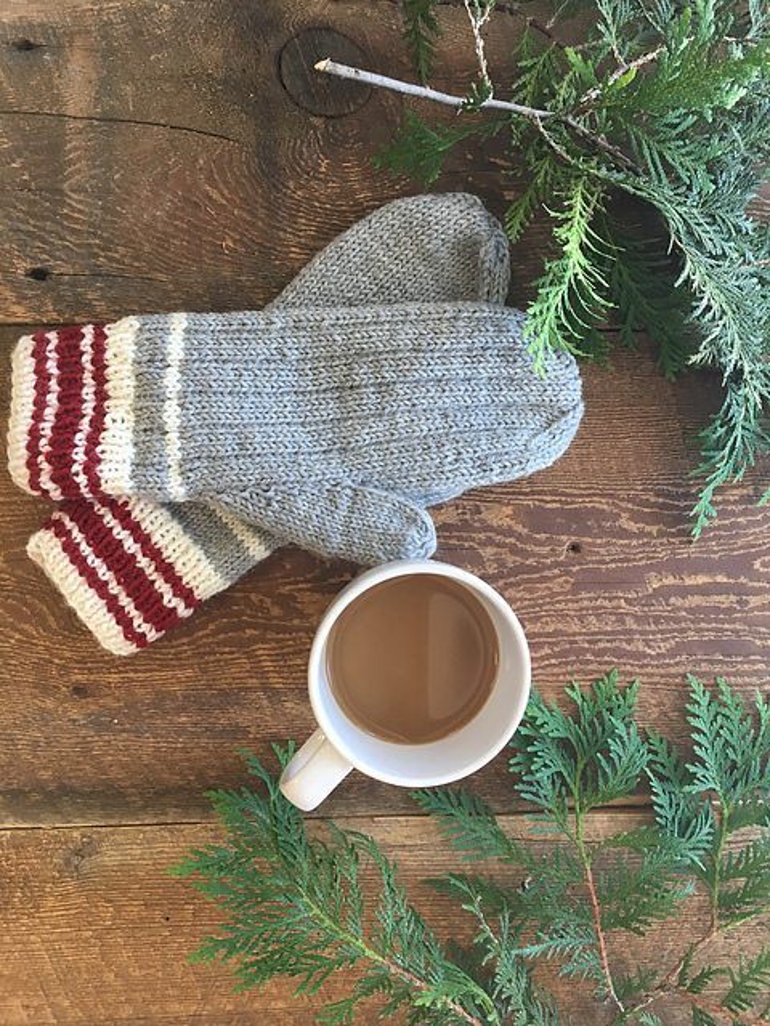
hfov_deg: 48.2
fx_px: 860
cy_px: 513
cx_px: 385
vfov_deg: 61.7
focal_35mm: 29
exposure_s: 1/30
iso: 25
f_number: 2.2
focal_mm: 4.15
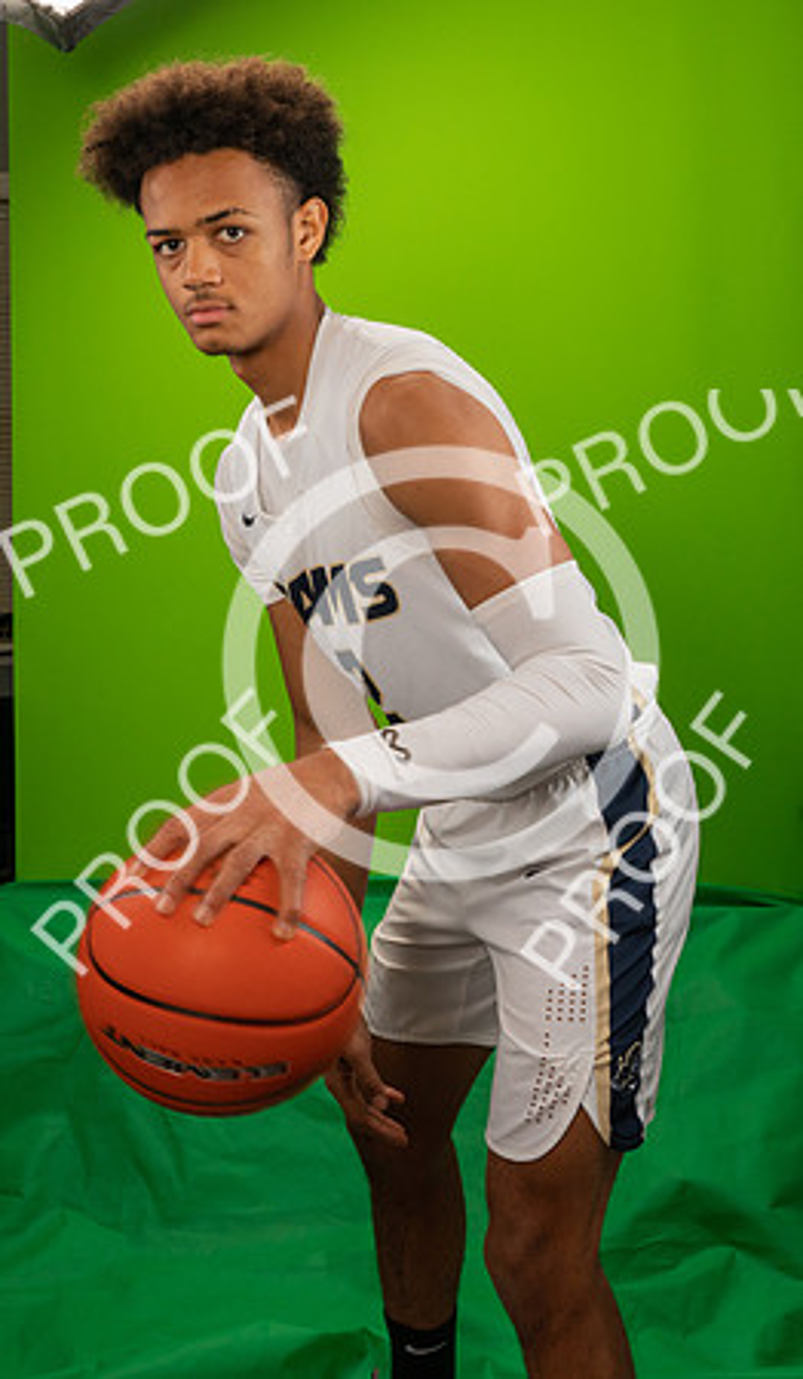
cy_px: 542
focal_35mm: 46
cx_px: 368
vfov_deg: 44.4
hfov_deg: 26.9
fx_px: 1681
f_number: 18
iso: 800
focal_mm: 24
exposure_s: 1/60
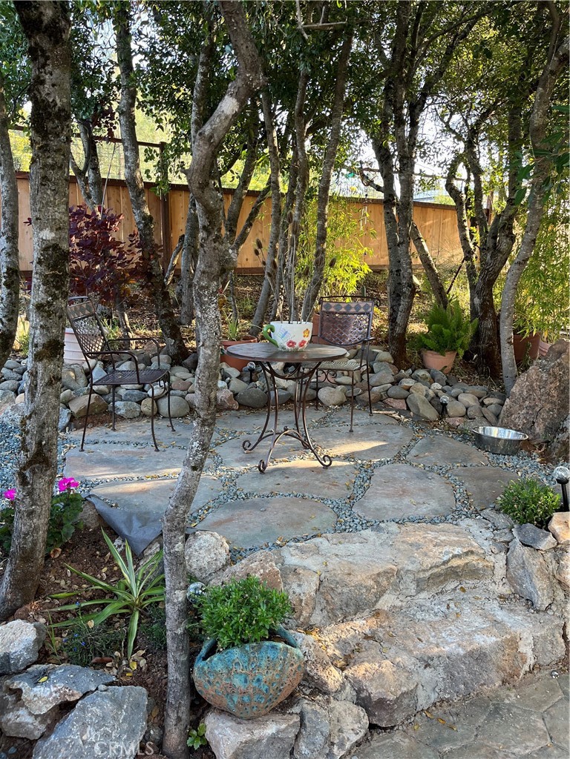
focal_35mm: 26
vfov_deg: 67.3
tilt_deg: -12.8
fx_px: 571
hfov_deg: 53.1
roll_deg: -0.1
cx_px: 285
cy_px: 380
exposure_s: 1/129
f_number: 1.6
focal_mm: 5.1
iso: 64
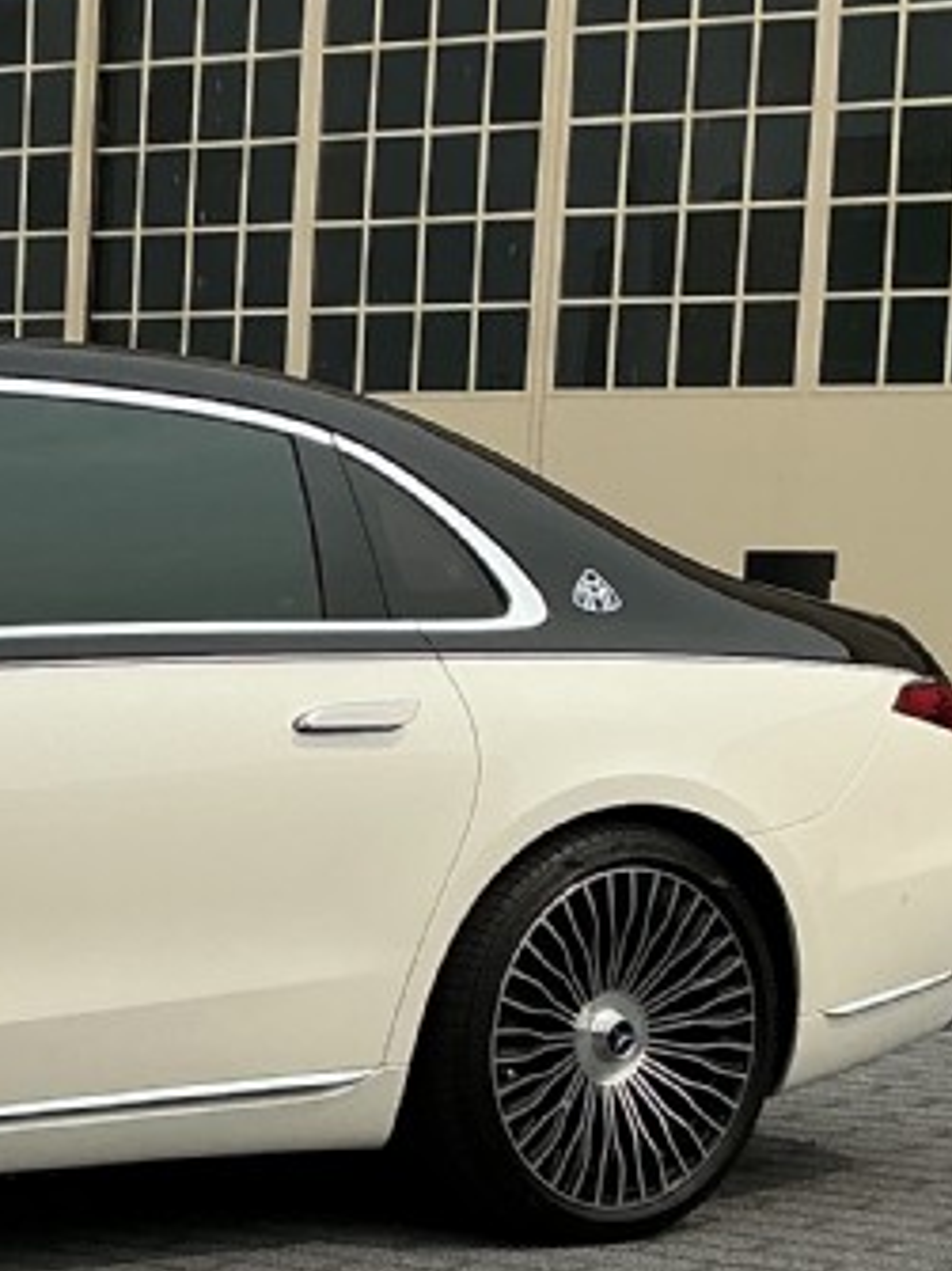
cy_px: 967
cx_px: -429
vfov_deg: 18.8
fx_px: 3816
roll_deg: -1.0
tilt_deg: -5.5
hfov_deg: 13.5
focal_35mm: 104
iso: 25
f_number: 1.8
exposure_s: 1/2959
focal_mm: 3
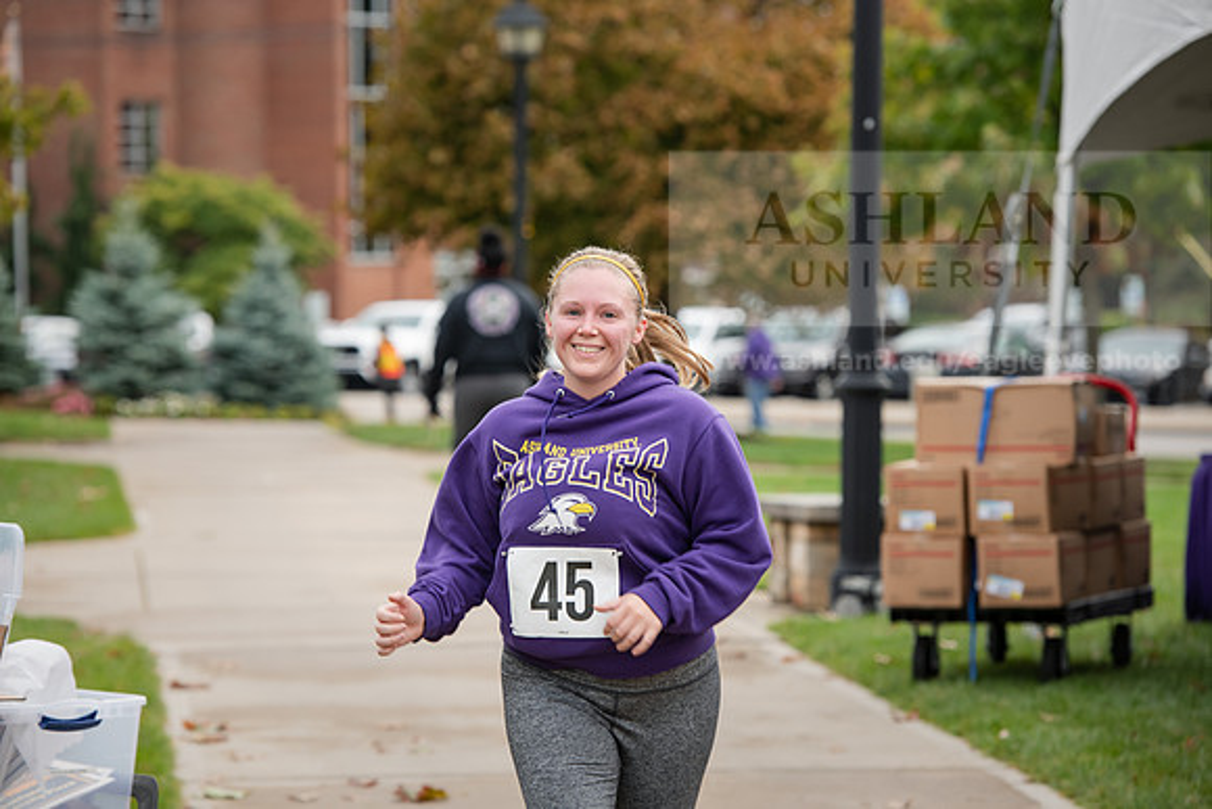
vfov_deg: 9.2
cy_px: 404
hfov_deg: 13.7
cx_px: 606
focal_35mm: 150
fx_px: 5051
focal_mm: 150
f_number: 5
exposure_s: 1/320
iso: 400
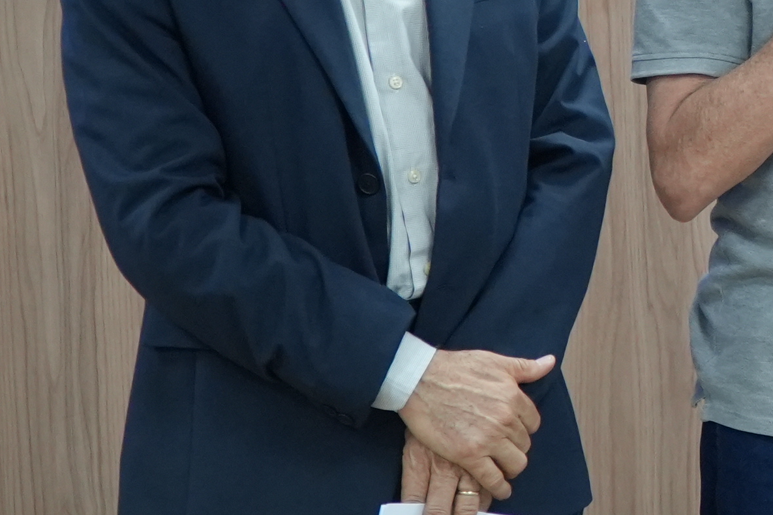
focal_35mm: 136
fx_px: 2920
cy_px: -1
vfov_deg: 10.0
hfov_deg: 14.5
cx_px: 956
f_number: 4
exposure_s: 1/160
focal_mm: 31
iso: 2000
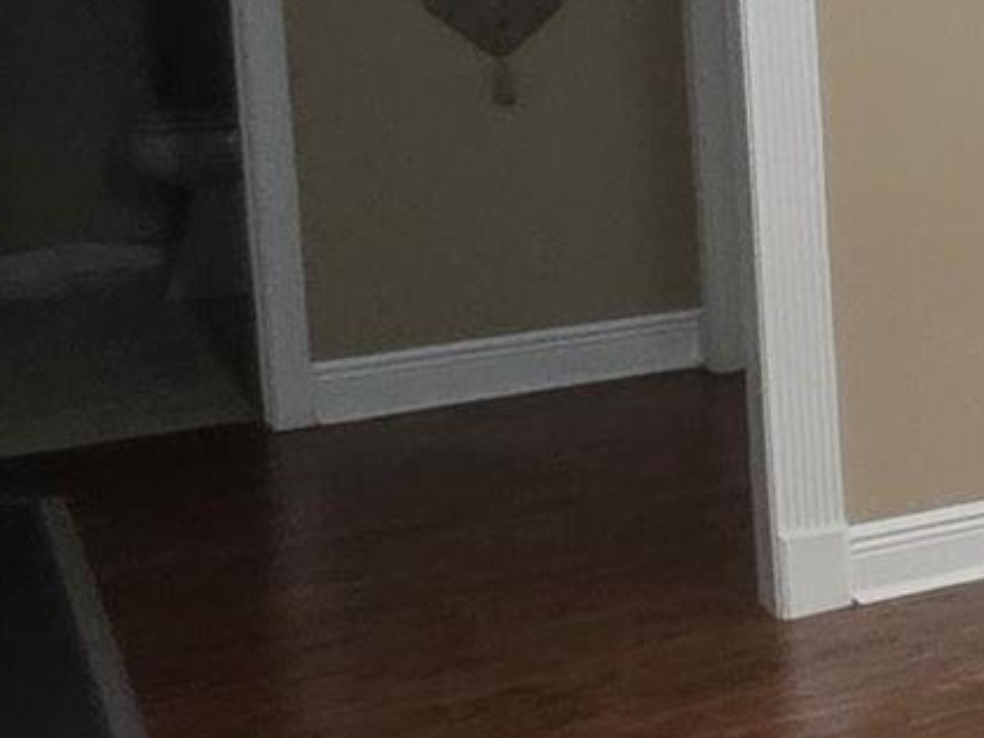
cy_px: -129
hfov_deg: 11.7
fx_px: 2700
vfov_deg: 15.1
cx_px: 2893
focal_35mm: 95
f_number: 1.9
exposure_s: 1/60
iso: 320
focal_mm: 2.2
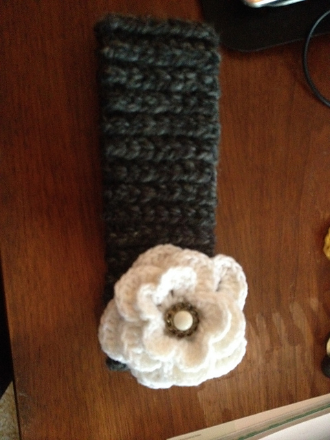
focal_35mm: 35
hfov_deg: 40.7
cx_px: 165
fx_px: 445
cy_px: 220
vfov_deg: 52.6
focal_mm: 4.28
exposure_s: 1/15
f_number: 2.4
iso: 800
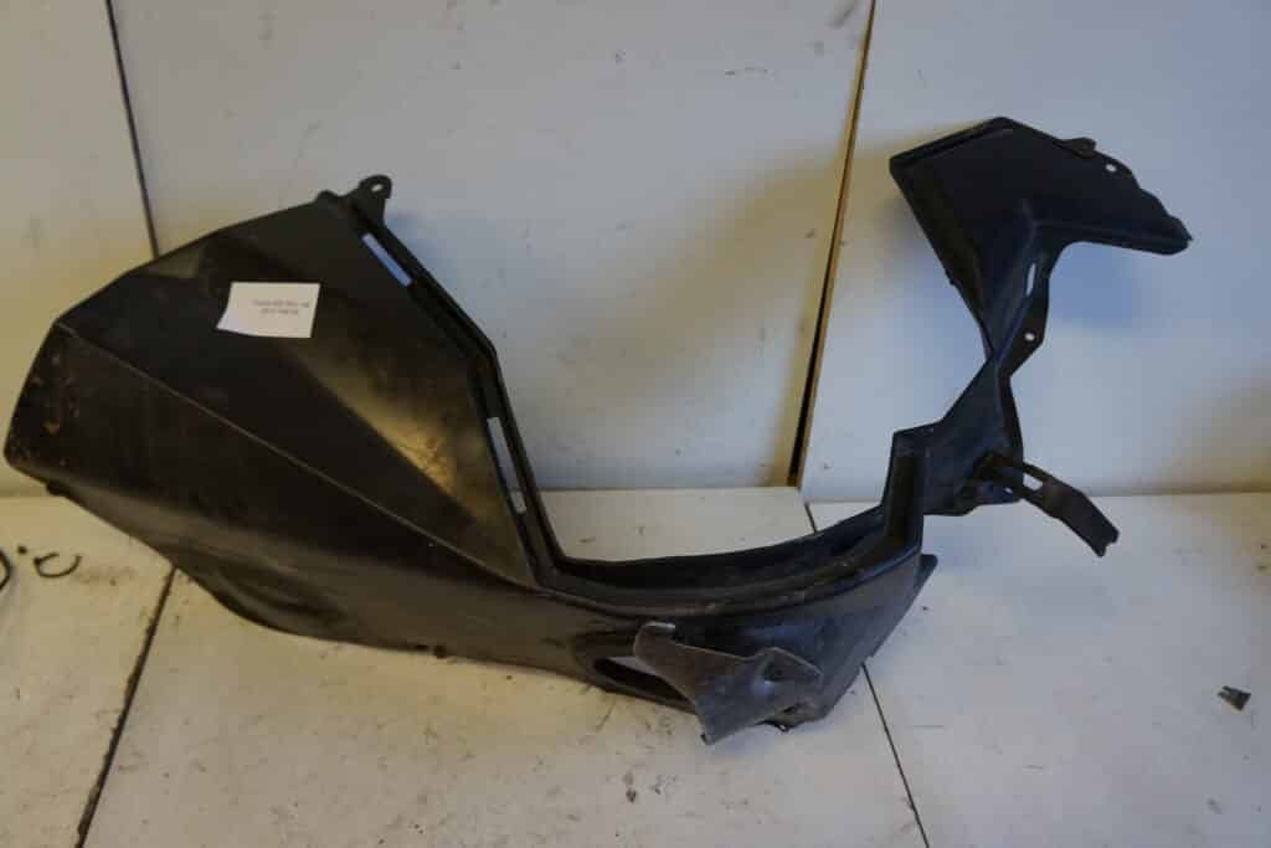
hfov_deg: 67.4
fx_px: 953
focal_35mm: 27
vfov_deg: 47.9
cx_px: 636
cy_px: 424
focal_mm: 18
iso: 1000
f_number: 4
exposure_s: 1/60
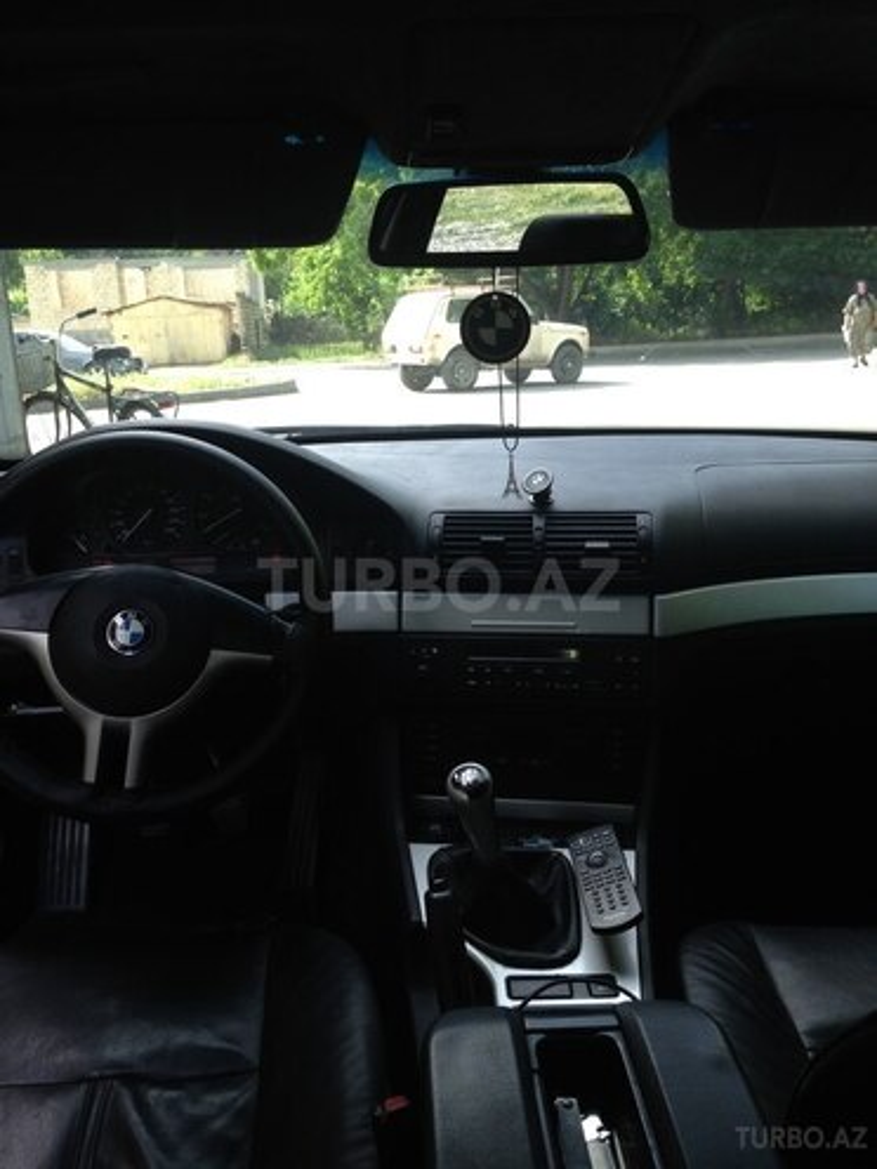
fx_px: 1115
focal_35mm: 33
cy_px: 584
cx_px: 438
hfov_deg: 42.9
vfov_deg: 55.4
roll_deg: +1.8
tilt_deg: -14.9
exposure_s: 1/175
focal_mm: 4.12
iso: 50
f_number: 2.4
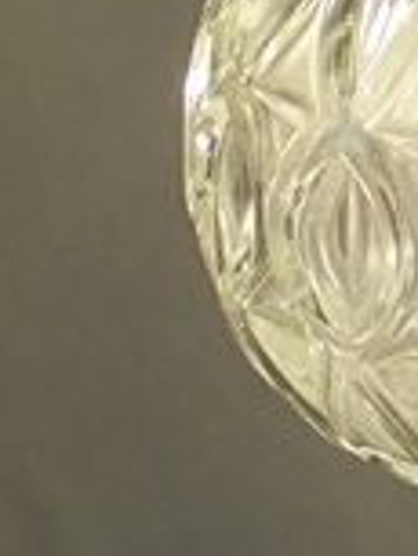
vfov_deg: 8.0
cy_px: -945
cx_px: 631
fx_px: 3585
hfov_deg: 6.6
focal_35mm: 223
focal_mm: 6.9
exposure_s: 1/100
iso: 100
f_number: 4.2
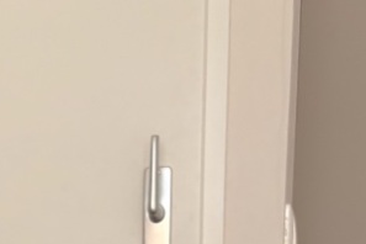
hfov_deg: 20.4
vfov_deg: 11.5
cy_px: 598
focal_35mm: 97
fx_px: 986
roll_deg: +0.8
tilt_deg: -13.7
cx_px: 11
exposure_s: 1/121
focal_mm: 5.96
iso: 100
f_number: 1.6
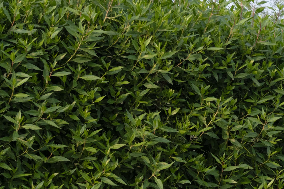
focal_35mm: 183
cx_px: 551
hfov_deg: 10.4
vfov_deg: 7.3
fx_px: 1443
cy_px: 333
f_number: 10
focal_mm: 44
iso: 125
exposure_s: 1/400
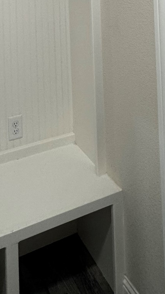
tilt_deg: +2.2
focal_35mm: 41
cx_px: 45
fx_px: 319
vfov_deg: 38.4
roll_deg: +2.3
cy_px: -47
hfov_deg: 28.7
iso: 200
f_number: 2.2
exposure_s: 1/60
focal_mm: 2.22
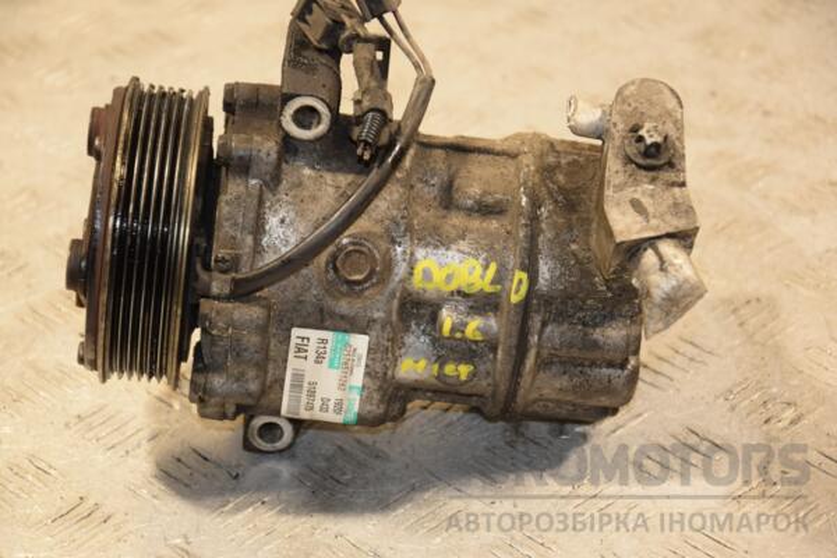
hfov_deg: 17.1
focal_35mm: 120
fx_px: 2790
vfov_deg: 11.4
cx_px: 418
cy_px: 279
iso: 800
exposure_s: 1/100
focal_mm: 80
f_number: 5.3
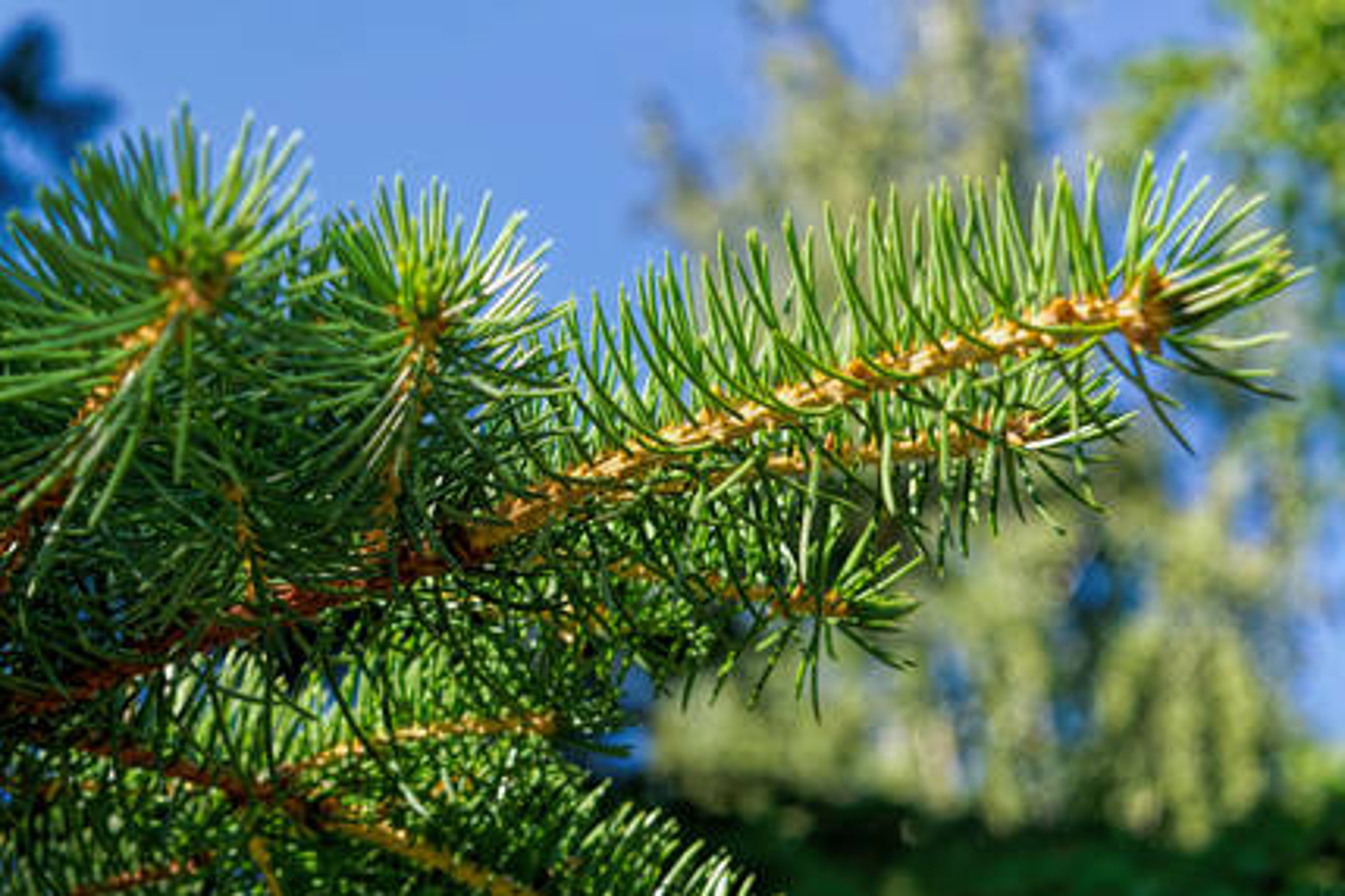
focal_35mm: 87
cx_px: 696
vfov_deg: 15.8
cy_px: 445
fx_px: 3232
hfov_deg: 23.5
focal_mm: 55
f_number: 6.3
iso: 100
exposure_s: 1/160
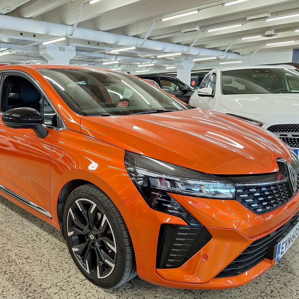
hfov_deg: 56.9
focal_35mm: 28
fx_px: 274
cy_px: 152
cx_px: 120
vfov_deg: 57.3
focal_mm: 5.54
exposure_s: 1/50
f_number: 1.8
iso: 80
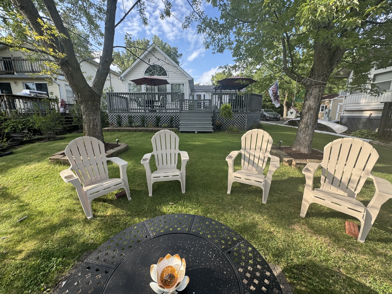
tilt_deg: -12.0
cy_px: 147
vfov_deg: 85.7
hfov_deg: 102.1
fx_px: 159
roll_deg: +0.0
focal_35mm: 14
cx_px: 196
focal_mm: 2.22
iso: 40
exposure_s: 1/390
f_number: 2.2
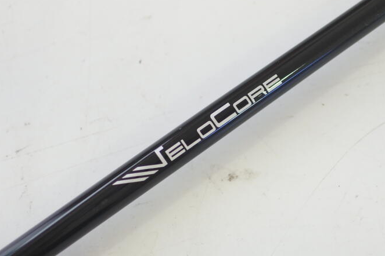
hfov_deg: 28.2
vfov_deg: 19.1
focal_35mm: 71
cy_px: 75
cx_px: 266
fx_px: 759
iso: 400
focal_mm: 18.5
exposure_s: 1/250
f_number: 1.8
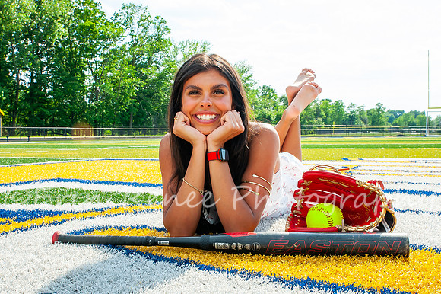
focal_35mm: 41
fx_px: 504
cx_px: 238
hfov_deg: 47.2
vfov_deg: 32.4
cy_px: 145
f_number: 16
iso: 400
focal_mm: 32
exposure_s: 1/200
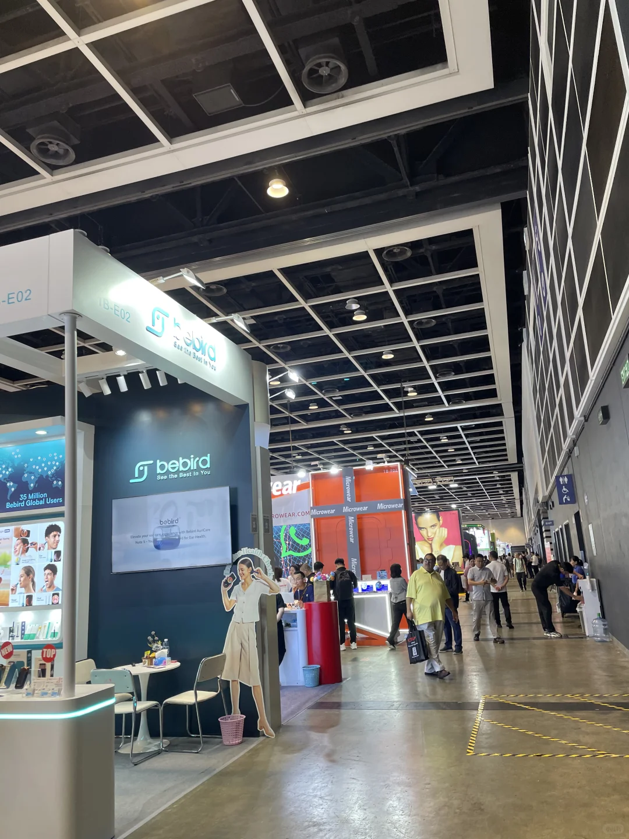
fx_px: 630
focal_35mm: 26
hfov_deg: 53.1
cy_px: 420
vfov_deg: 67.3
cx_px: 314
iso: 80
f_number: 1.6
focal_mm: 4.2
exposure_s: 1/100
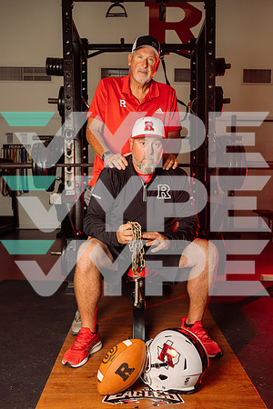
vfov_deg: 51.9
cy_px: 204
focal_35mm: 37
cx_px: 136
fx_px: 421
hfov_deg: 35.9
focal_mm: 37
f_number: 6.3
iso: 250
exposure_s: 1/250
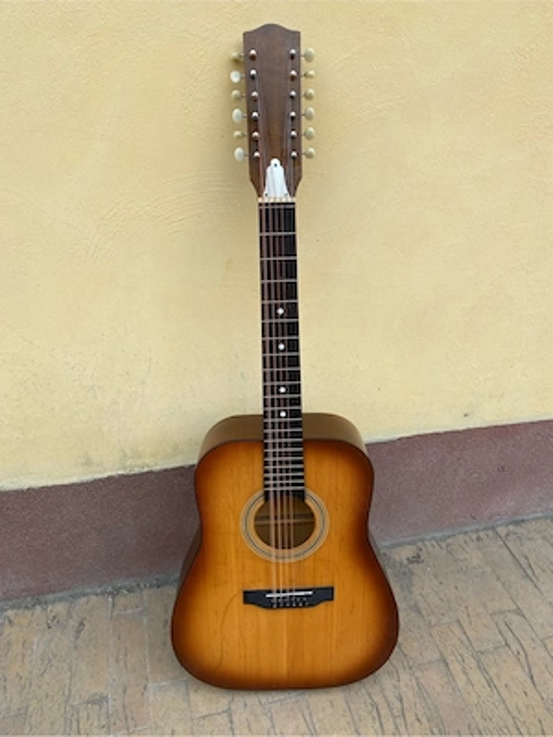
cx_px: 276
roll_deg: -1.8
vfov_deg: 67.3
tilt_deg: -30.1
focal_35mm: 26
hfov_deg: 53.1
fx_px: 554
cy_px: 368
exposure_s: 1/487
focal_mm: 4.25
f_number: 1.8
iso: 32
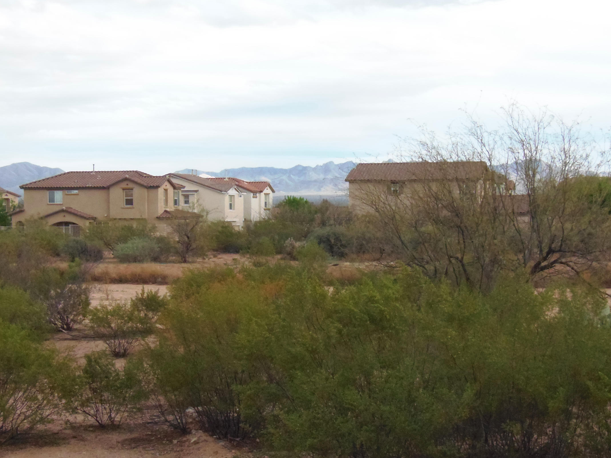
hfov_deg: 31.7
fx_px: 1077
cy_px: 280
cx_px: 287
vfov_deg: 24.0
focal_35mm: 61
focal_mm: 9.1
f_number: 6.9
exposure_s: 1/400
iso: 400
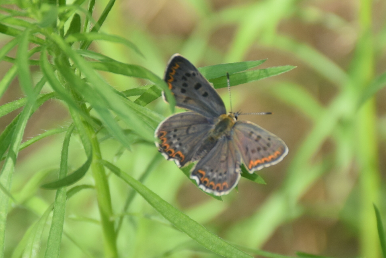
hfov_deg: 12.2
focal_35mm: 168
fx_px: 1801
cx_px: 193
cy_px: 129
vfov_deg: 8.2
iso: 320
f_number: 7.1
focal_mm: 112
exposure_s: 1/320
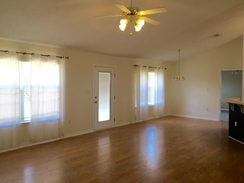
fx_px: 204
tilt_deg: -1.0
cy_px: 92
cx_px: 122
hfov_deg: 61.7
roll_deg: -0.1
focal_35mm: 29
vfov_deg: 48.2
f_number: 2.2
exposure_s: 1/60
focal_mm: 4.15
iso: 32
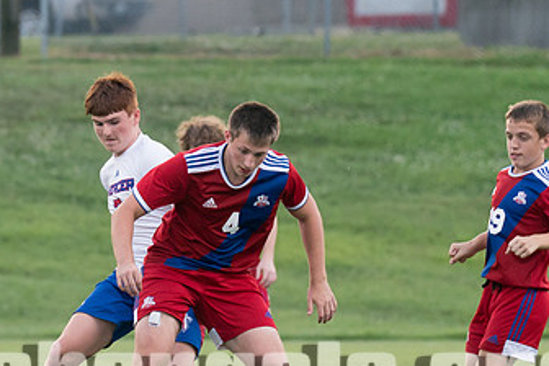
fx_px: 9576
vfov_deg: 2.2
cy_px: 264
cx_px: 210
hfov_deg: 3.3
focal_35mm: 628
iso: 1600
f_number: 4
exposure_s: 1/1250
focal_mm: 200
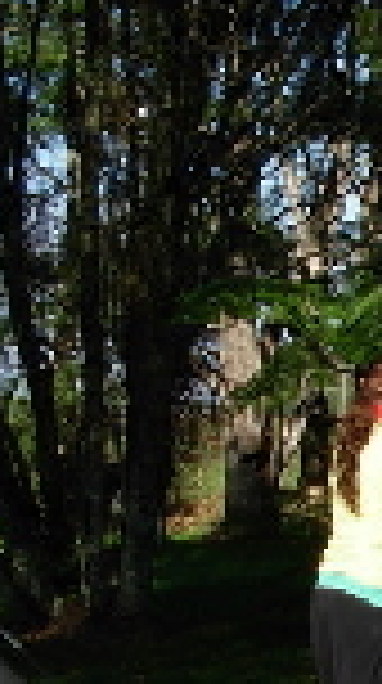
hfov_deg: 8.9
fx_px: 2370
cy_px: 580
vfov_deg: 16.2
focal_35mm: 131
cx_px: 634
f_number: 2.9
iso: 79
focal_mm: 6.3
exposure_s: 1/790
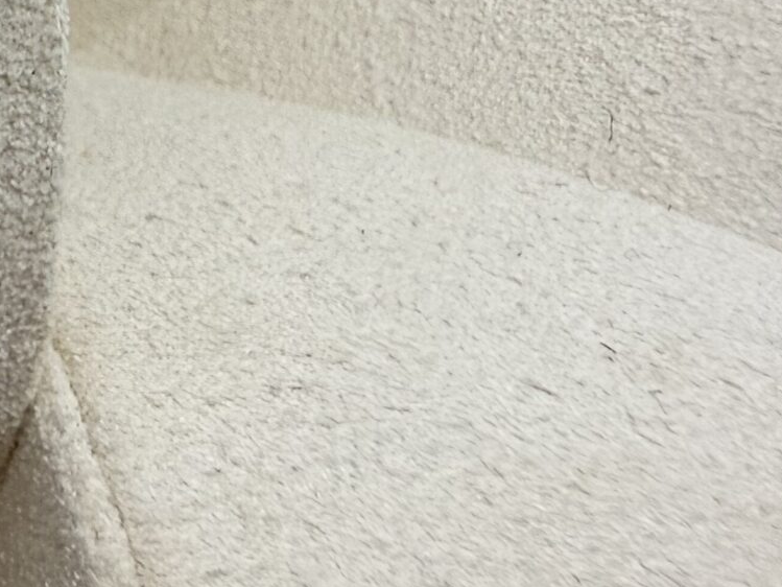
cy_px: -229
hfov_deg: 19.3
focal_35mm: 82
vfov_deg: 16.7
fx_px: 1853
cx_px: -539
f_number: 2.2
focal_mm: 2.22
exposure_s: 1/100
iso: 100
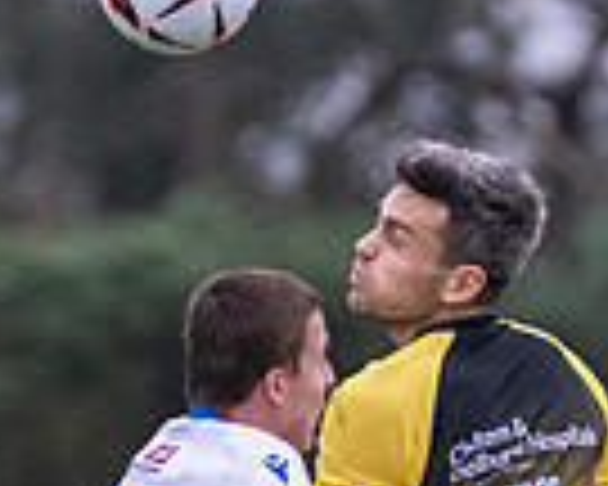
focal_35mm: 2069
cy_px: 963
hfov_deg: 0.9
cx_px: 236
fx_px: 37231
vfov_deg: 0.7
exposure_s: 1/1600
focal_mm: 240
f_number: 2.8
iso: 1600
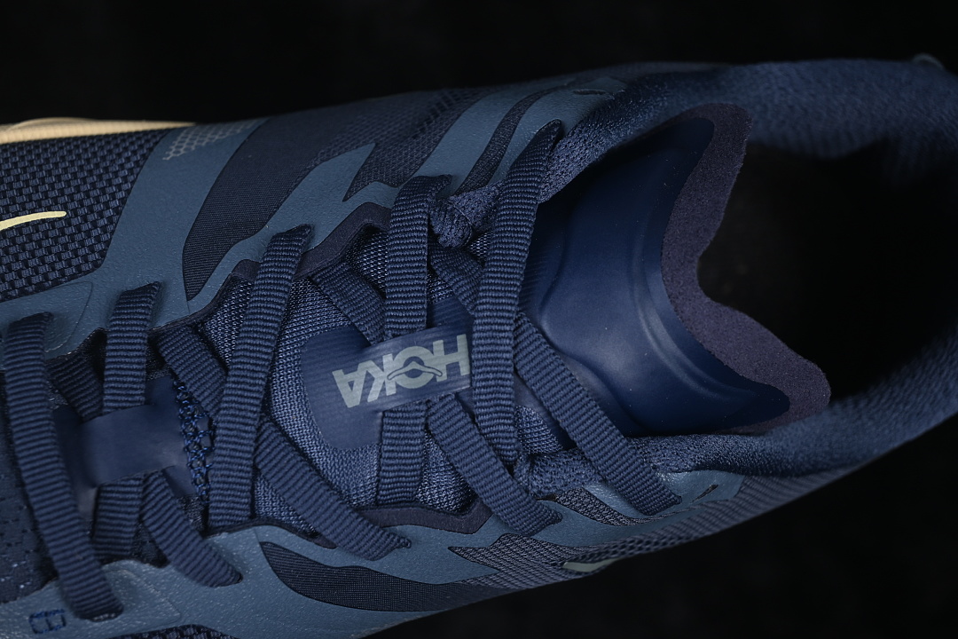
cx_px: 479
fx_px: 1996
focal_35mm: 75
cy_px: 320
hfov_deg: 27.0
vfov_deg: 18.2
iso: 160
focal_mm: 50
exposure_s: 1/60
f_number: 6.3
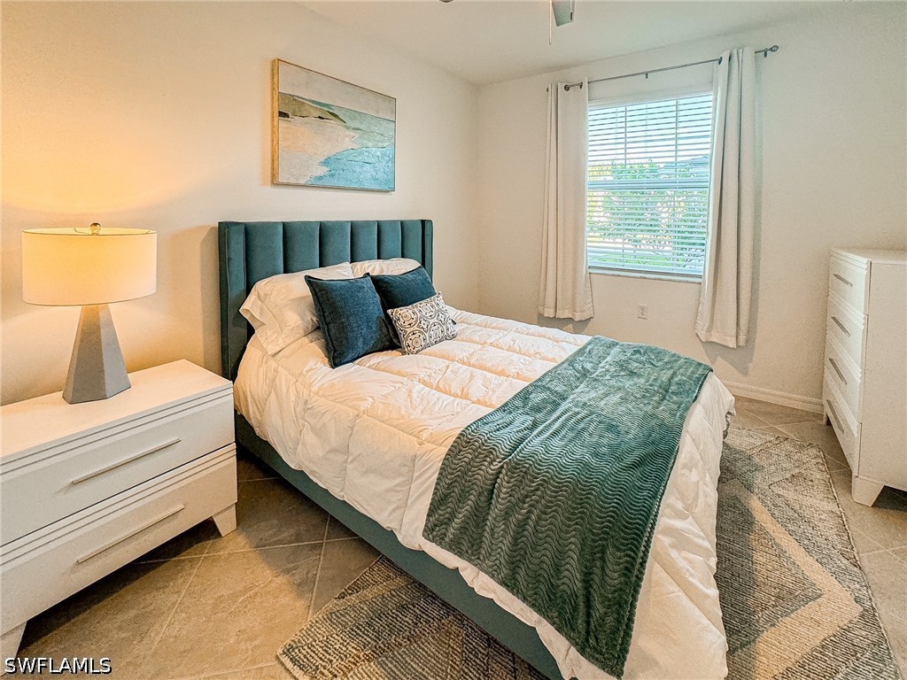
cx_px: 454
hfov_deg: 102.1
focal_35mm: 14
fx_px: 367
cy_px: 340
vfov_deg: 85.7
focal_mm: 2.22
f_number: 2.2
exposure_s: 1/120
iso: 160
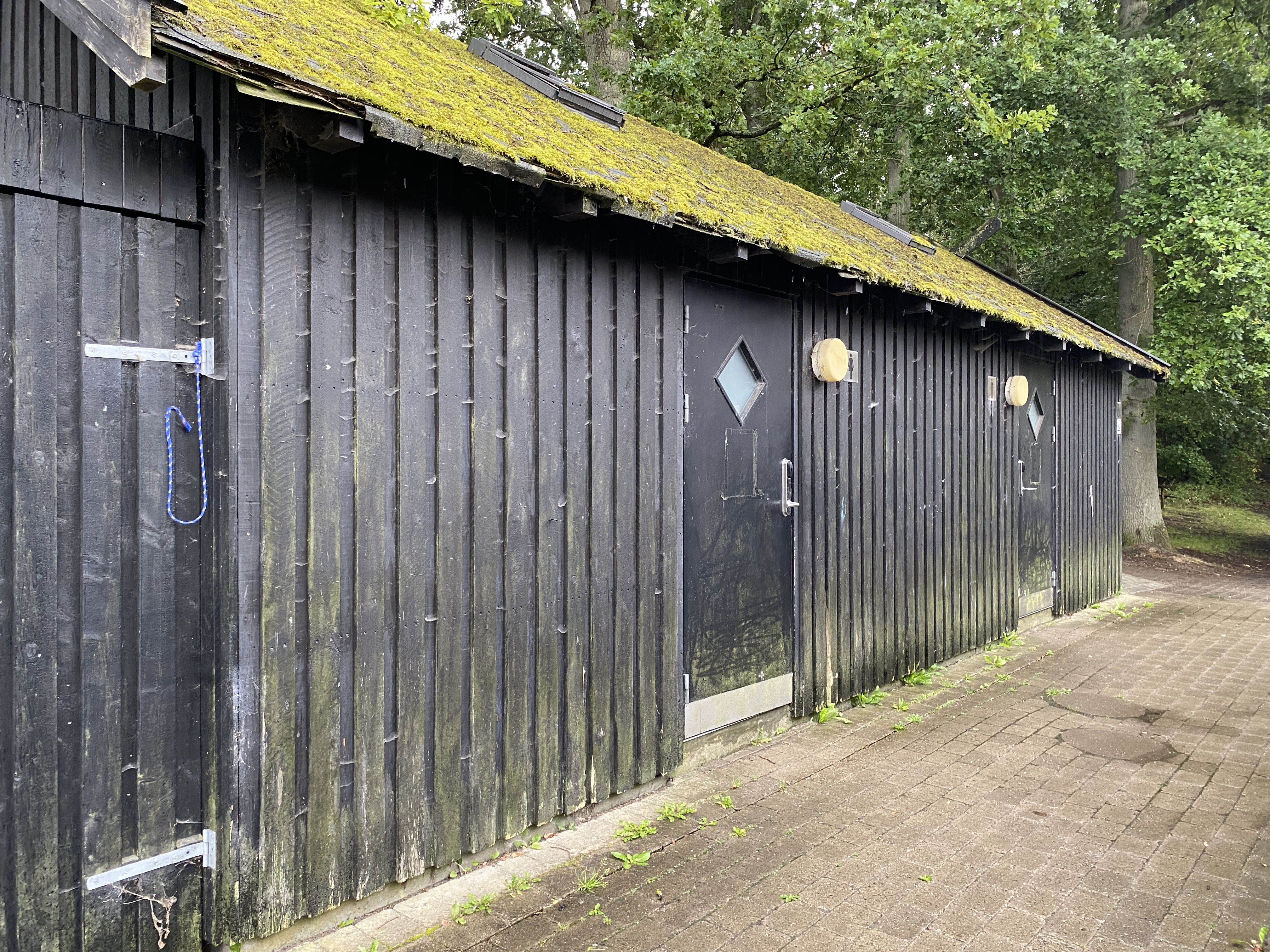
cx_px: 635
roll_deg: +0.5
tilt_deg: -0.6
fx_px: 954
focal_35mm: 26
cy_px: 476
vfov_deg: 53.1
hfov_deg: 67.3
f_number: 1.8
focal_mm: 4.25
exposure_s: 1/60
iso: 160
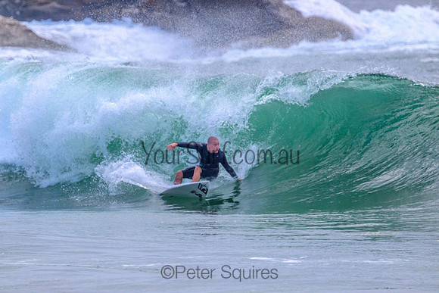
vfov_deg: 1.7
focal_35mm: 800
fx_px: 9757
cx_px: 220
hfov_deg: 2.6
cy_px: 146
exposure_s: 1/1600
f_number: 11
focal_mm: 800
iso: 2500
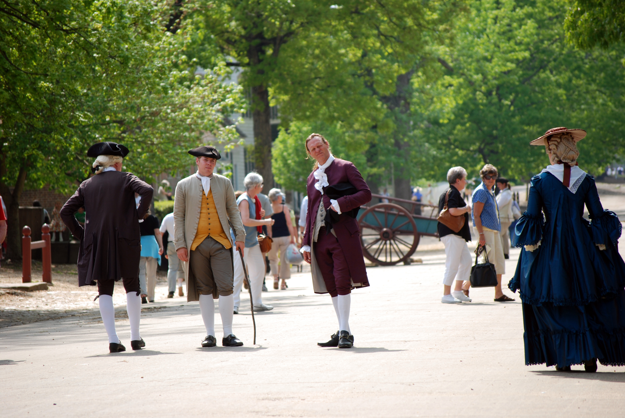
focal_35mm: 202
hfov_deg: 10.1
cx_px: 312
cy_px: 209
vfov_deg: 6.8
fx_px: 3520
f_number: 5
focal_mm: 135
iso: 100
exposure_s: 1/200
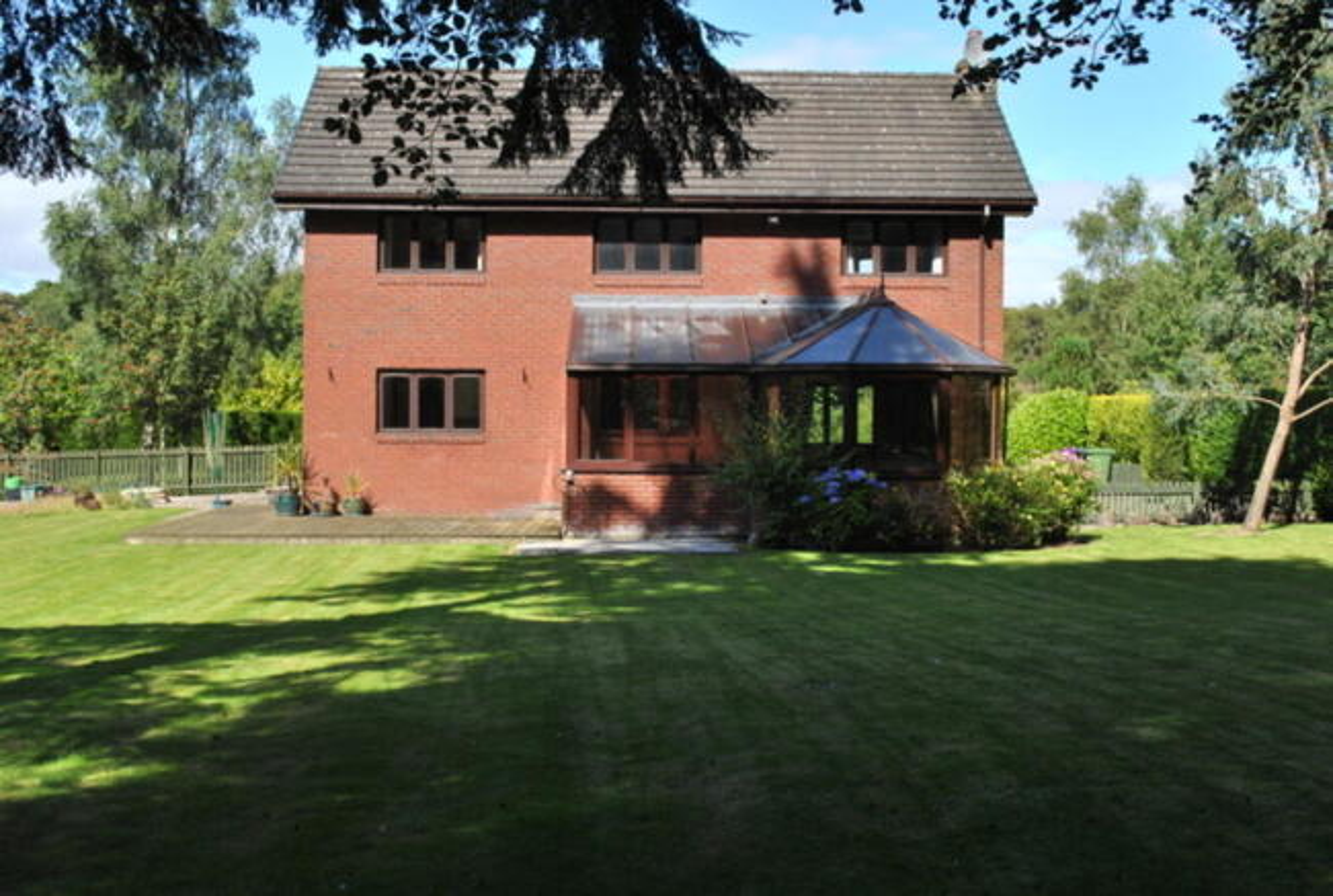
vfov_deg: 30.0
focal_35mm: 45
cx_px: 666
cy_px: 448
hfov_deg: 43.5
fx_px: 1670
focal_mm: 30
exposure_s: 1/500
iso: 400
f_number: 8
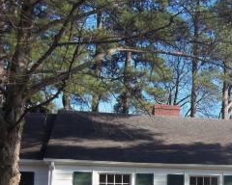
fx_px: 453
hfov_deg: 26.6
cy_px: 177
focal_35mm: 66
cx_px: 250
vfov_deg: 22.4
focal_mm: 5.1
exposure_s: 1/200
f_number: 3.9
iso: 64
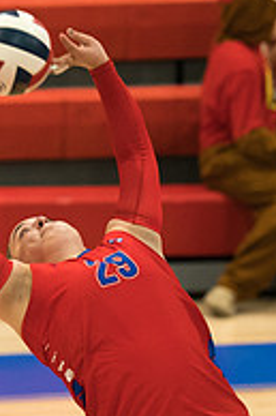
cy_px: 312
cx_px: 119
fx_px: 6900
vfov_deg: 3.4
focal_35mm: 599
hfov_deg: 2.3
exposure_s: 1/1000
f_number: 2.8
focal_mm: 156
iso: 4000
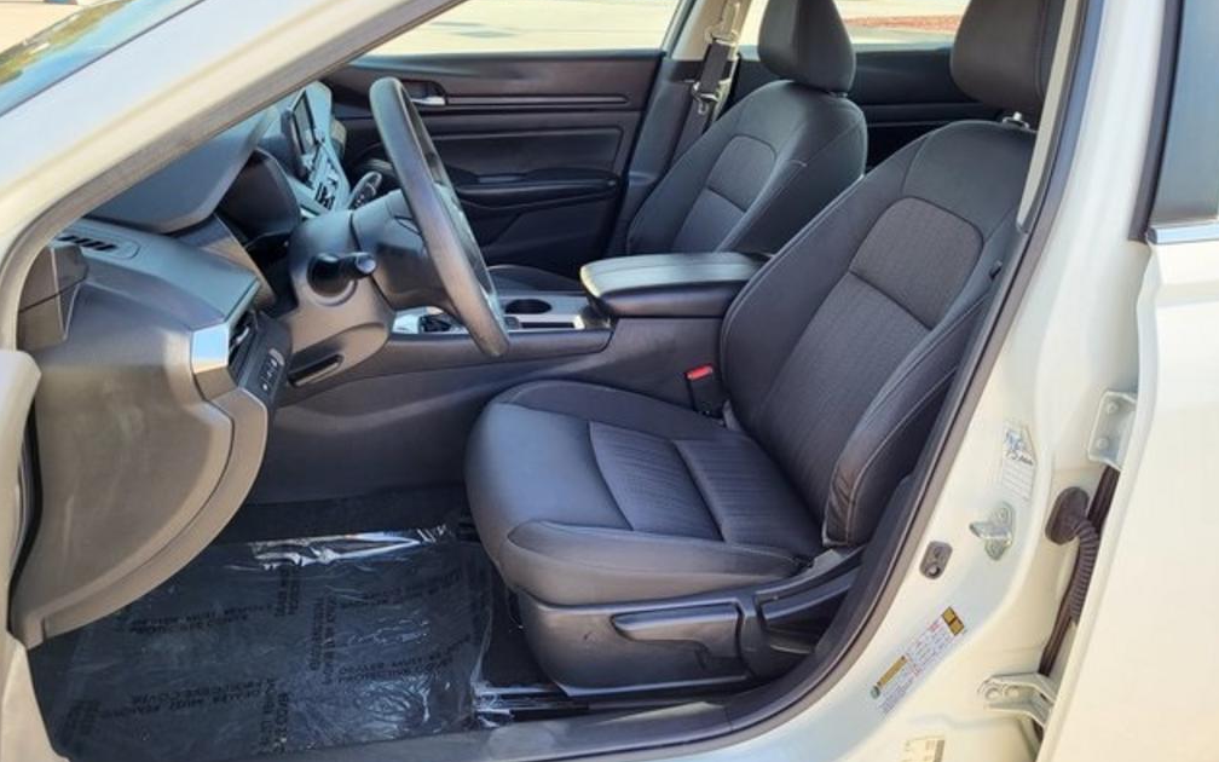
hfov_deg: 66.5
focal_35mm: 28
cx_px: 616
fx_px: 930
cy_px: 353
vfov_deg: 44.5
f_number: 1.8
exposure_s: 1/297
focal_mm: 5.4
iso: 40
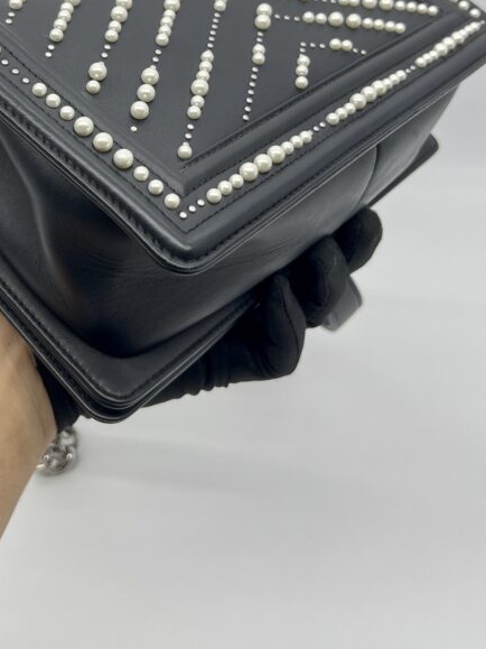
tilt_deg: -32.5
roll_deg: +1.4
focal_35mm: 46
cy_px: 140
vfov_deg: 39.8
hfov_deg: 31.3
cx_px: 162
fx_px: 861
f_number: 1.5
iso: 40
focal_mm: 5.7
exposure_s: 1/100
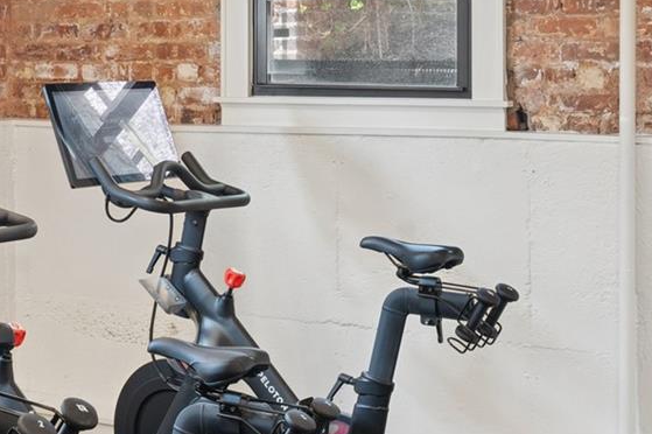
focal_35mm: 88
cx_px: -1
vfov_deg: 15.3
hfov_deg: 22.3
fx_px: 1593
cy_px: 25
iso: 100
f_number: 11
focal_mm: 24
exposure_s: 1.6
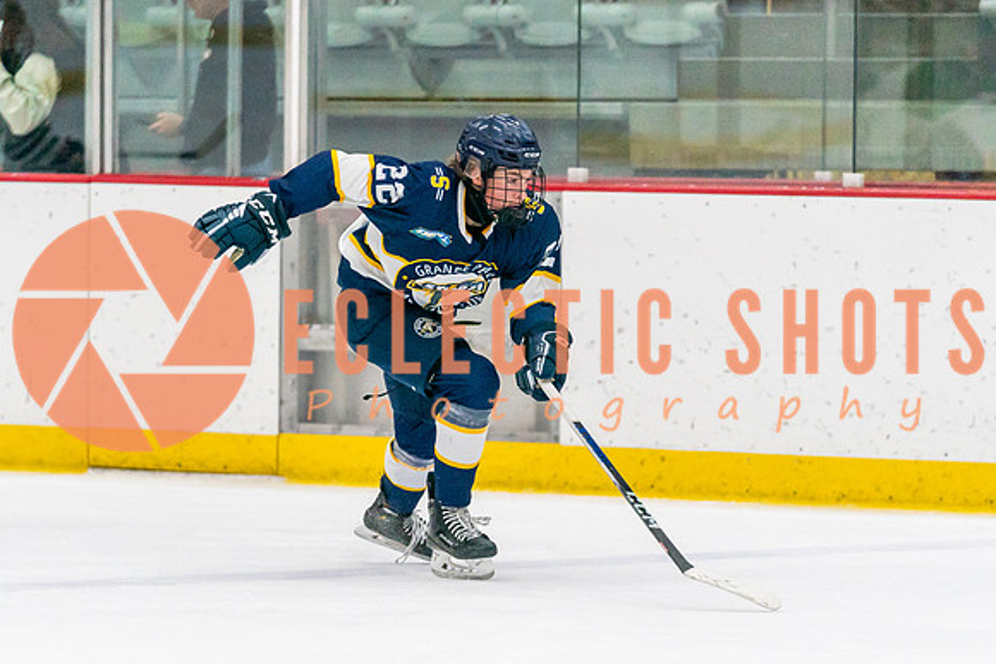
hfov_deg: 5.7
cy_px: 418
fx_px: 10089
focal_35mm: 365
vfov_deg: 3.8
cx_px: 422
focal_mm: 200
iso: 3200
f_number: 2.8
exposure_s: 1/1250
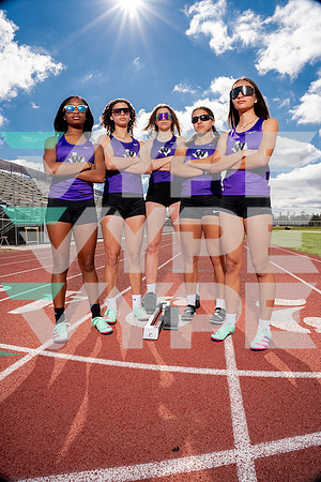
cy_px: 241
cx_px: 160
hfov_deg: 61.9
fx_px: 267
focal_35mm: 20
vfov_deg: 84.0
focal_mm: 20
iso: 100
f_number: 9
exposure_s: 1/250
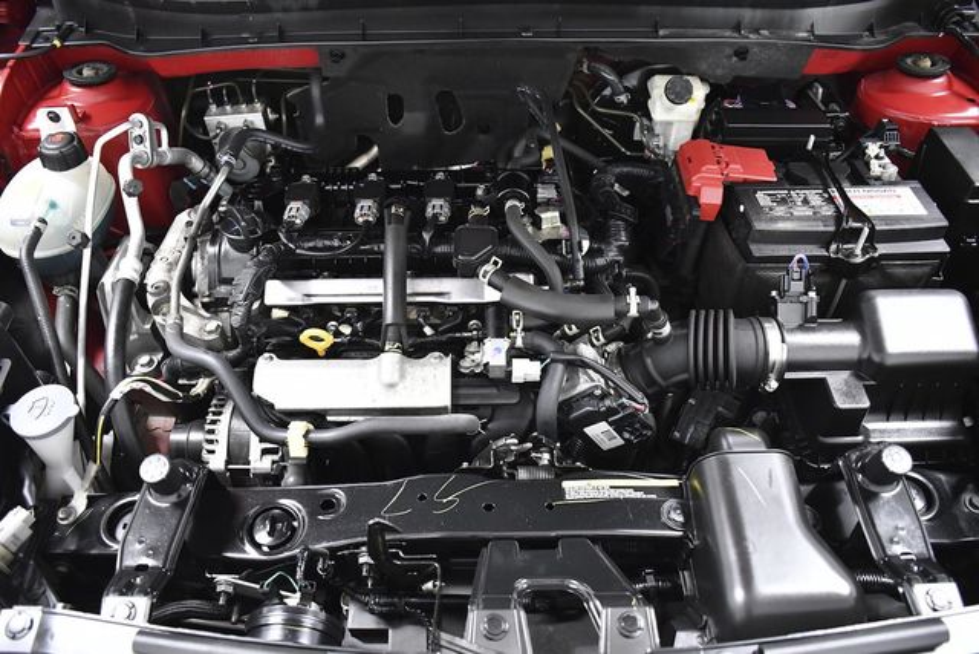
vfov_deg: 48.0
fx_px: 734
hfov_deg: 67.4
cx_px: 490
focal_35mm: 27
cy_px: 327
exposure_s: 1/100
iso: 2500
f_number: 3.5
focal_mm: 18
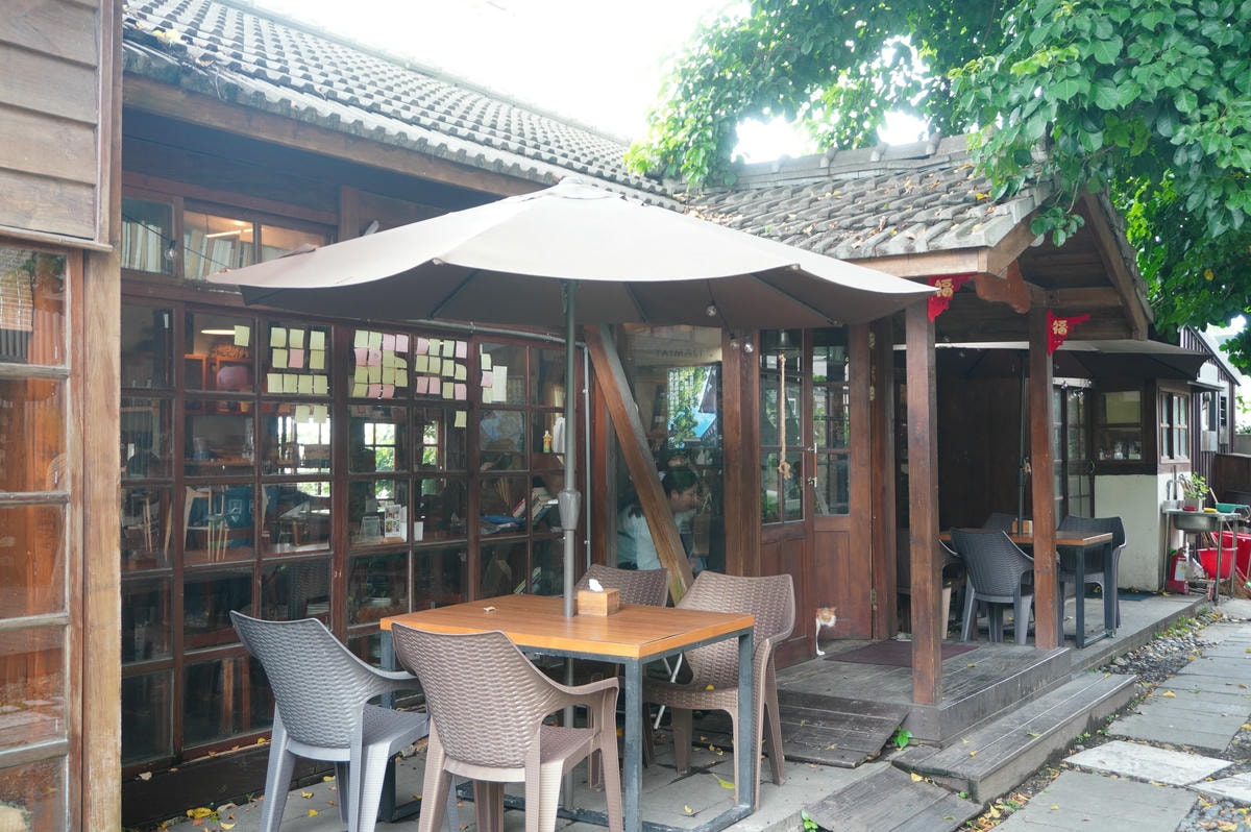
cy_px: 416
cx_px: 626
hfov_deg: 51.3
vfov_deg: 35.4
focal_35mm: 38
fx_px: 1302
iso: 200
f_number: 4.5
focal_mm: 25
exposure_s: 1/40
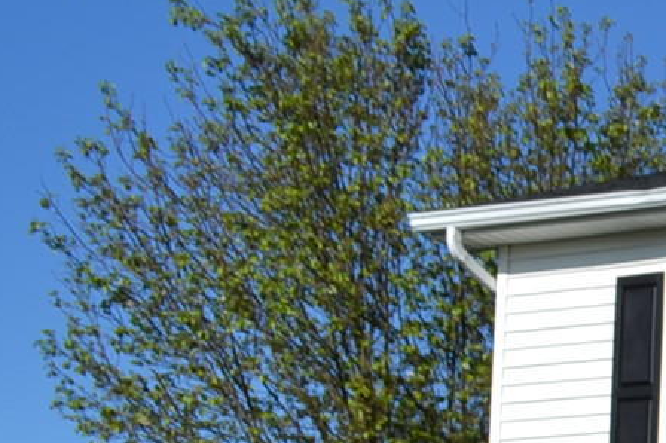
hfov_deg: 11.8
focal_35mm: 139
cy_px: 923
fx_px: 2570
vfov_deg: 9.2
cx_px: 1632
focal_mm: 18
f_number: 9
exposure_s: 1/320
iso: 100
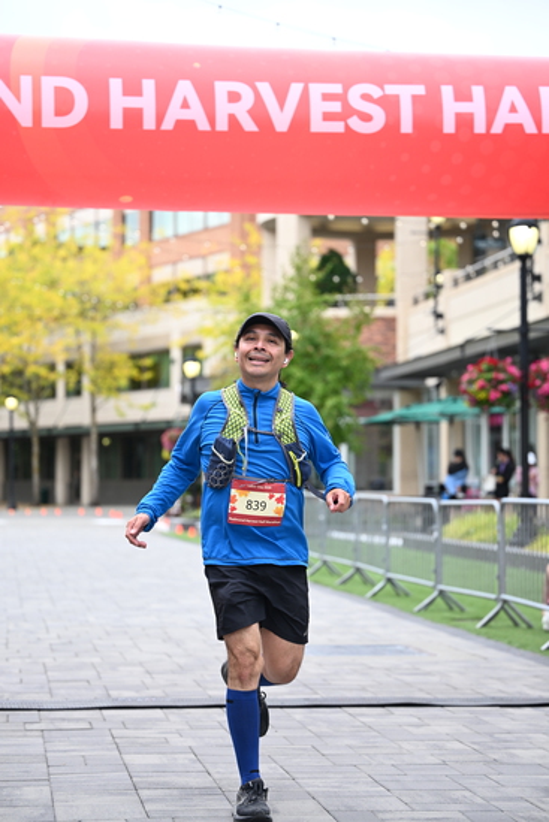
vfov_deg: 24.8
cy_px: 411
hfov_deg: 16.7
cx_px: 274
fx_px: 1874
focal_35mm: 82
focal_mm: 82
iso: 640
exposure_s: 1/1250
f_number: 2.8
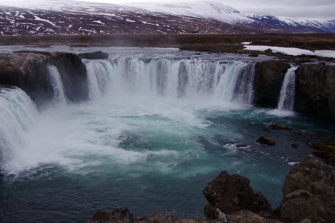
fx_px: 325
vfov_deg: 37.8
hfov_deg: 54.3
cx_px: 145
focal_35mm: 35
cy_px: 105
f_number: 7.1
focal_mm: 20
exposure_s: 1/400
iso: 100
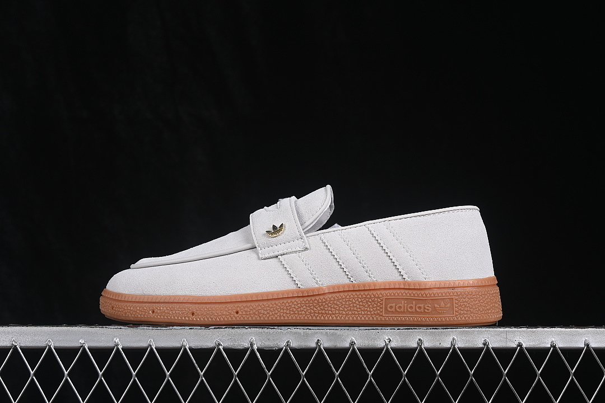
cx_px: 302
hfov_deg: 27.0
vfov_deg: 18.2
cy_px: 202
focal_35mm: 75
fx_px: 1260
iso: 160
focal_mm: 50
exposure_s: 1/80
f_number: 8
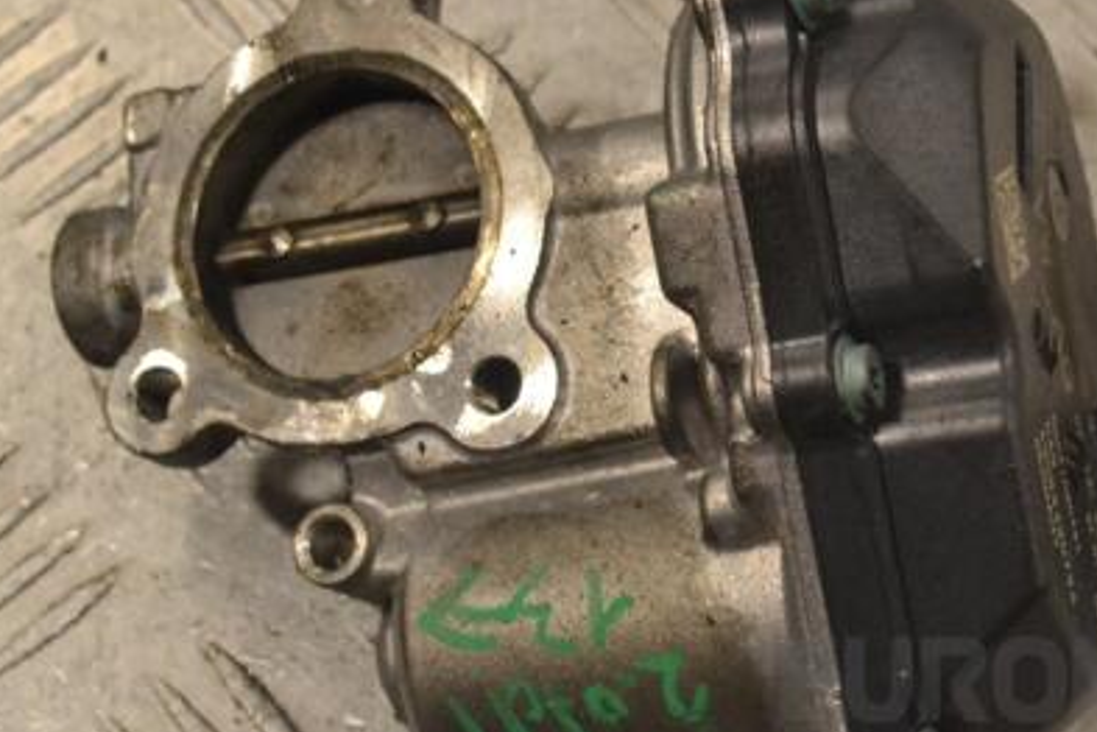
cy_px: 307
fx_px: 3352
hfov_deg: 18.5
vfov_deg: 12.4
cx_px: 729
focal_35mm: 110
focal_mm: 48
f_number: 11
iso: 3200
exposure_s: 1/500
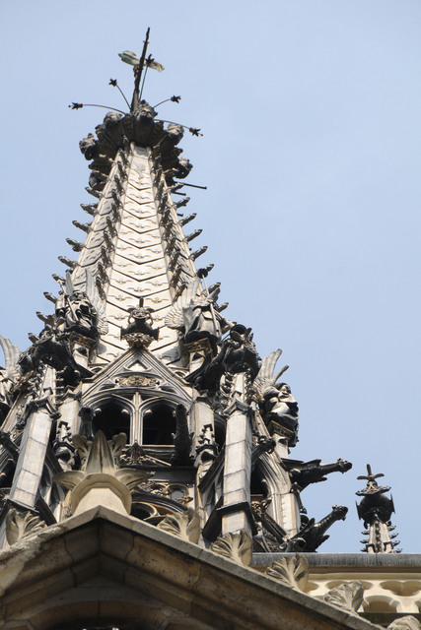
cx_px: 210
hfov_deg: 4.6
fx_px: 5259
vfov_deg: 6.9
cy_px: 315
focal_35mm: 300
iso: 200
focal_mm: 200
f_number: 10
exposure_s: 1/400
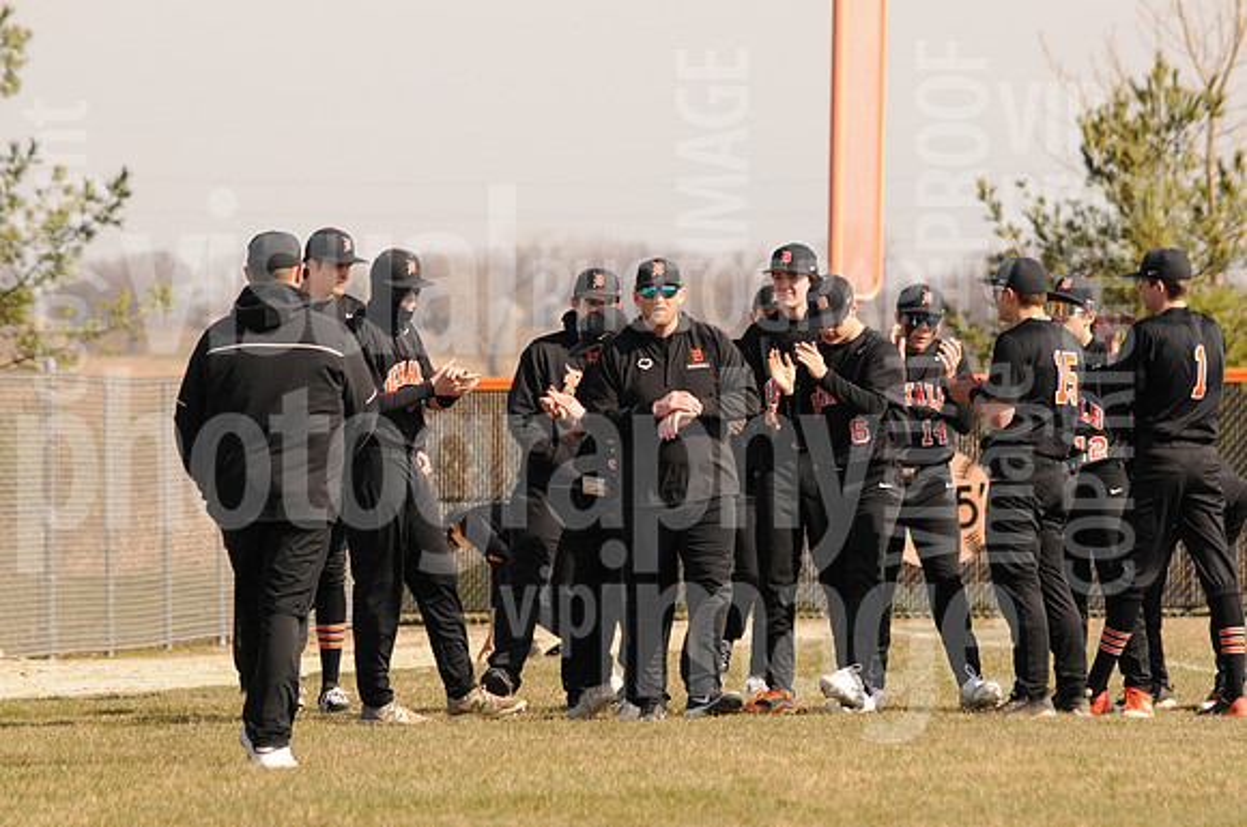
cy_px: 414
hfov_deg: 4.6
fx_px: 15566
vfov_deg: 3.0
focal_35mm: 450
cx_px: 624
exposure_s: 1/800
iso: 640
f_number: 10
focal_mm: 300
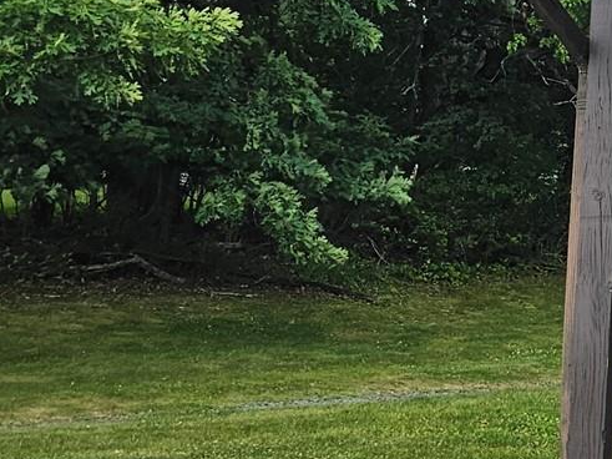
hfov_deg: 15.6
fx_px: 1697
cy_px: 84
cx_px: 1266
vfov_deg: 15.3
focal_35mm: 96
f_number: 1.7
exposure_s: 1/719
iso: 25
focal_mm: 6.3
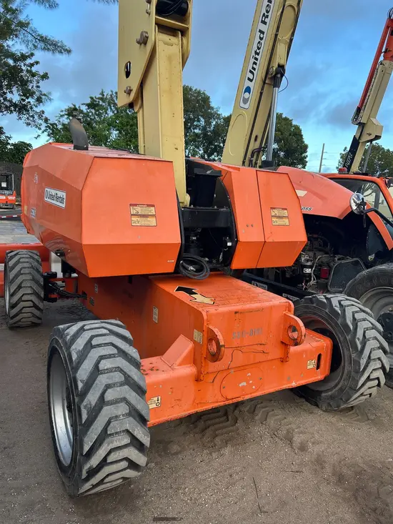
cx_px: 196
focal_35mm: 26
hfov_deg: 53.1
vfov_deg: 67.3
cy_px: 262
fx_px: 393
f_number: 1.5
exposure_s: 1/539
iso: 50
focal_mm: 5.7
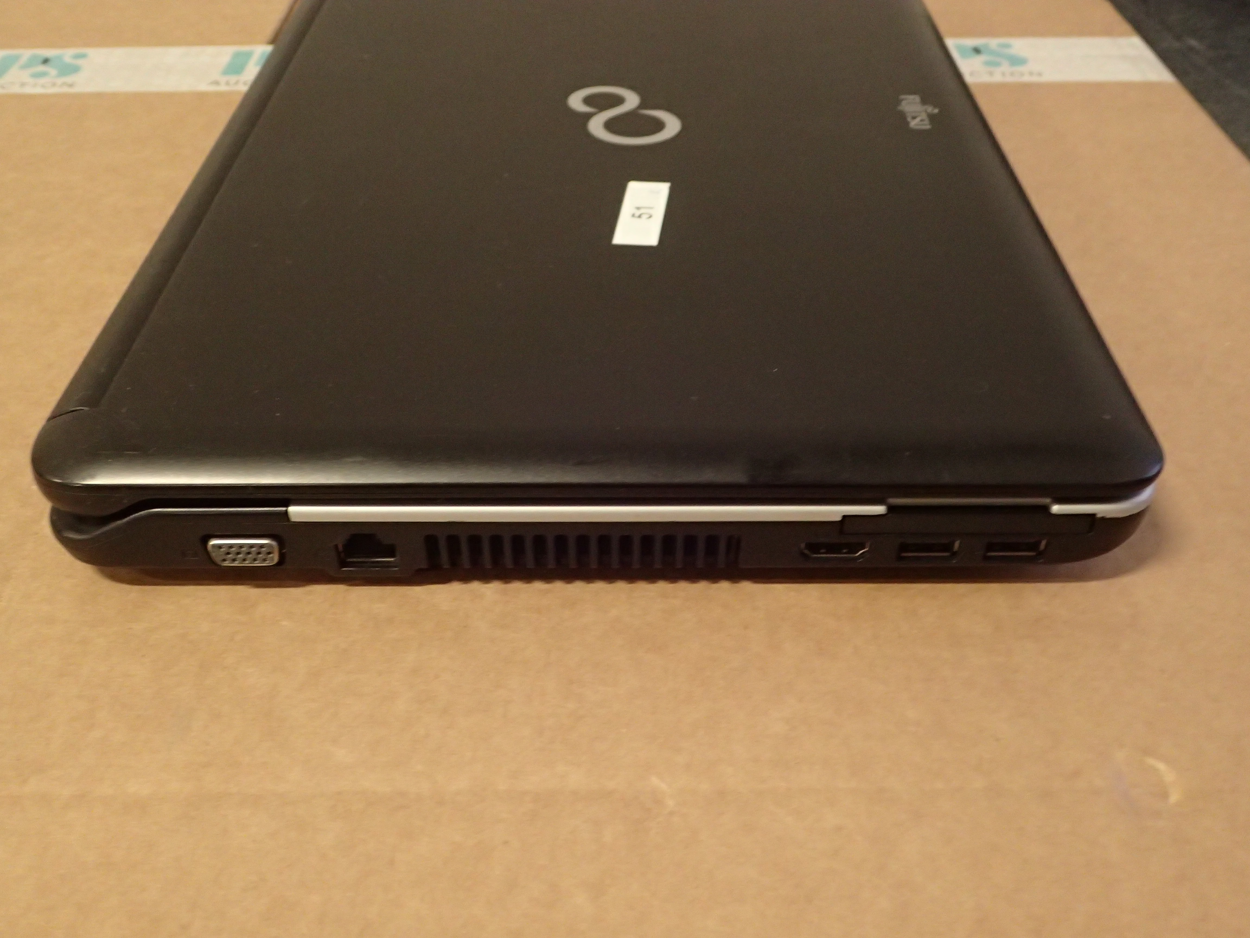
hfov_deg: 52.6
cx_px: 625
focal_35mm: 35
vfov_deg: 40.7
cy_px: 469
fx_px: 1264
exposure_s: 1/30
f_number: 2.6
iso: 800
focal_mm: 6.42
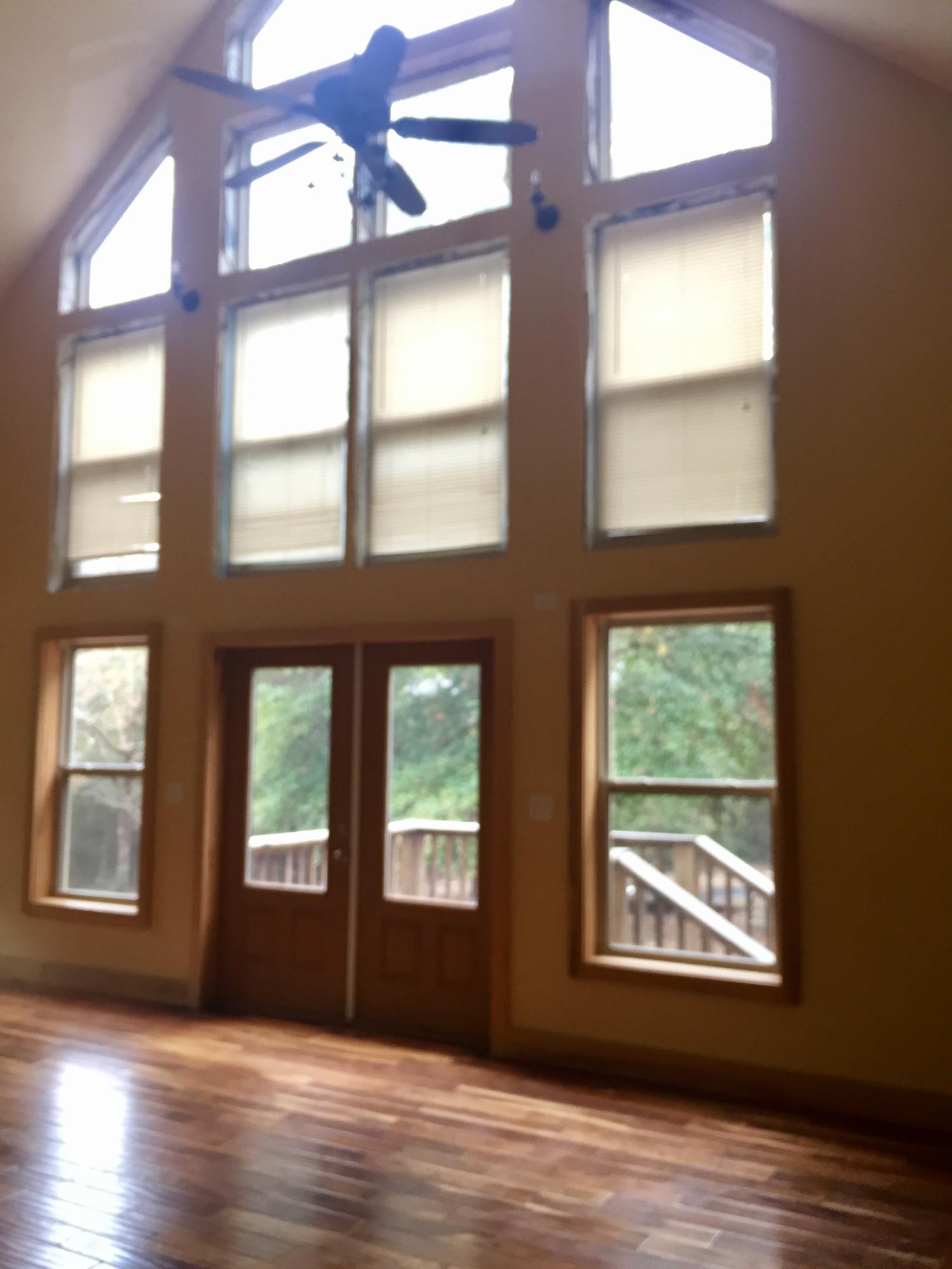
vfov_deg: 61.7
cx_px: 476
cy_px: 634
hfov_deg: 48.2
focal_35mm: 29
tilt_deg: +6.0
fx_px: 1063
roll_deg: -1.2
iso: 80
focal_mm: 4.15
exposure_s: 1/30
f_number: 2.2
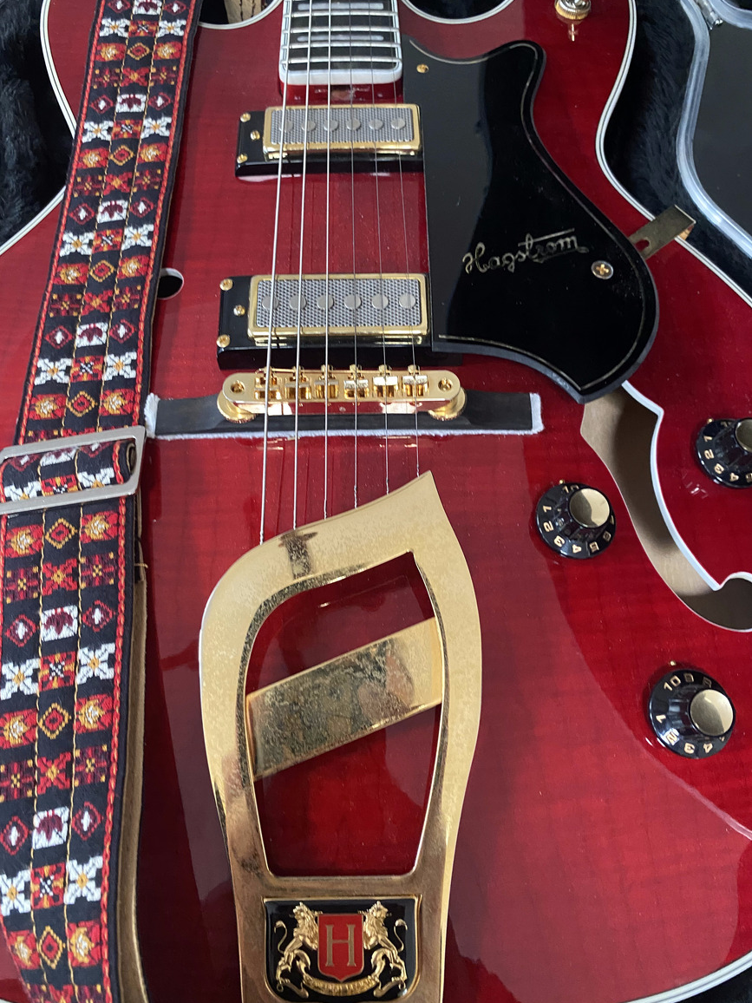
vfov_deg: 65.3
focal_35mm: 27
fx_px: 782
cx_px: 363
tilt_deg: -65.8
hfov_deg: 51.3
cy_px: 491
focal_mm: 4.25
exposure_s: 1/33
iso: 640
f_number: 1.8
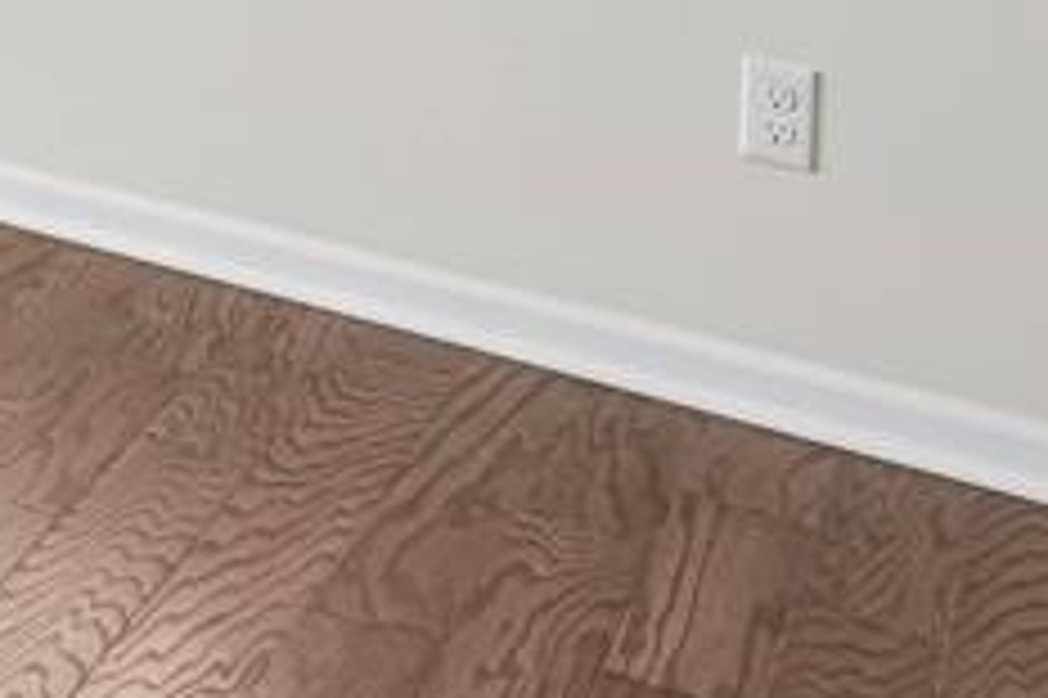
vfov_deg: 14.2
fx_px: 2298
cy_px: -734
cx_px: -630
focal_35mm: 79
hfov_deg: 20.8
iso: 400
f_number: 8
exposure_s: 1/200
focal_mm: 18
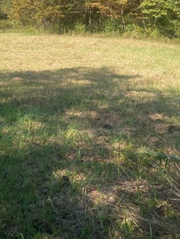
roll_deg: +1.2
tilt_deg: -5.9
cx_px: 18
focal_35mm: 54
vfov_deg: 34.2
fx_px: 374
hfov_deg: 26.2
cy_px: 39
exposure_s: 1/1012
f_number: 1.8
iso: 20
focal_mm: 3.99
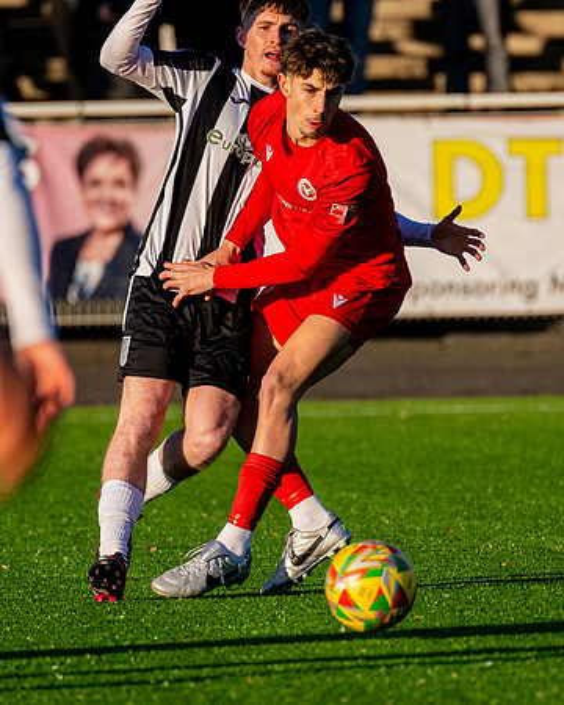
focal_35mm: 729
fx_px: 15220
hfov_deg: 2.1
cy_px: 435
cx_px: 239
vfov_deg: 2.7
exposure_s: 1/3200
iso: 400
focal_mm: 280
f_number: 4
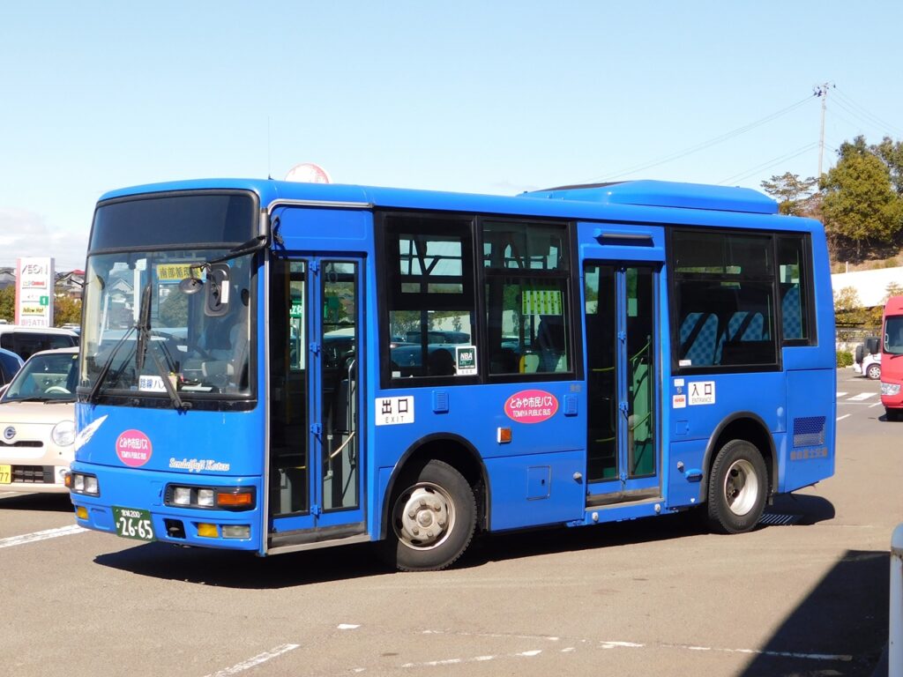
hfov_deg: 32.7
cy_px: 338
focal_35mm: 59
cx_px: 452
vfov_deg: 24.8
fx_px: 1539
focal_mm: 10.4
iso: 125
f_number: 4
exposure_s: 1/640
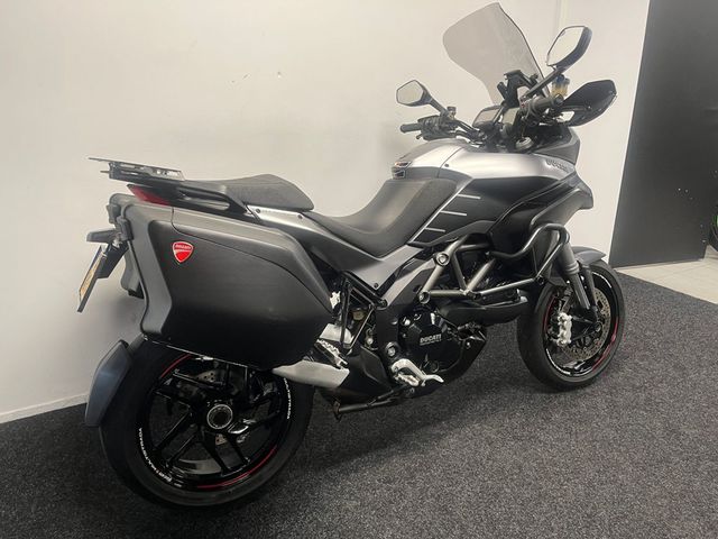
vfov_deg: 53.1
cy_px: 270
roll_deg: +0.3
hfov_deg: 67.3
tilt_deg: -18.9
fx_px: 539
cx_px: 359
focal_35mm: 26
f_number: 1.6
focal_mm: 5.1
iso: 125
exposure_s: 1/50
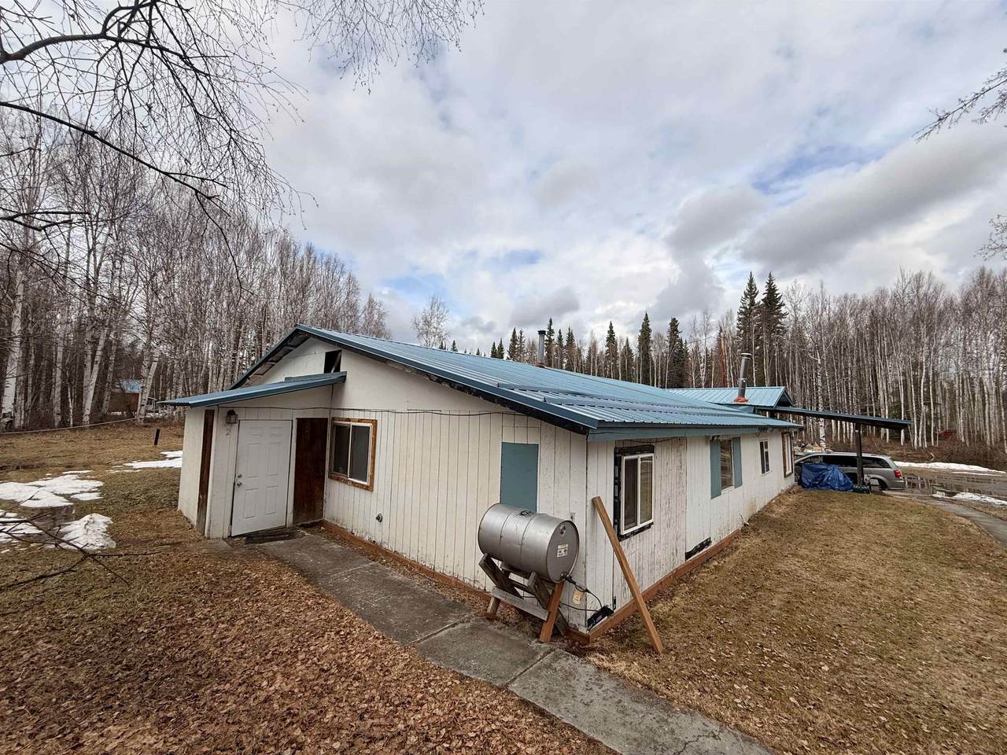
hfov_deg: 102.1
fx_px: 407
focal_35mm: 14
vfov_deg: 85.7
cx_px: 504
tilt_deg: +6.4
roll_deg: -1.8
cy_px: 378
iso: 50
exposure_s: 1/2092
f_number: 2.2
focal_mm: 2.22
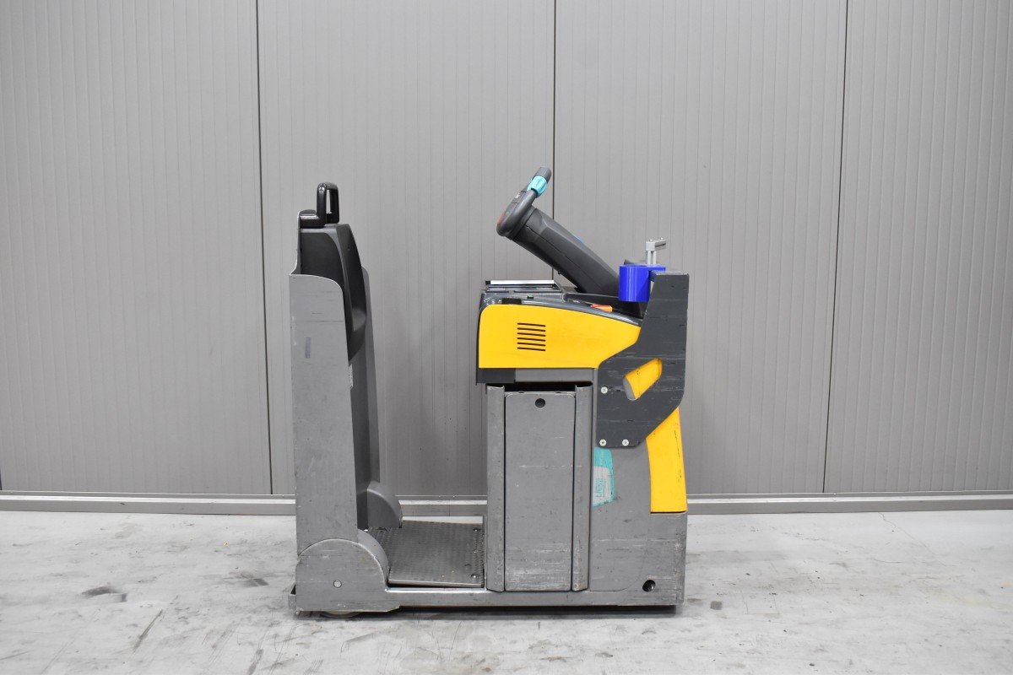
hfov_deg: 59.5
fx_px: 886
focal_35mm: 32
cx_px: 506
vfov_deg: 41.7
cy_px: 338
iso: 1600
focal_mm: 21
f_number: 5
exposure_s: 1/30
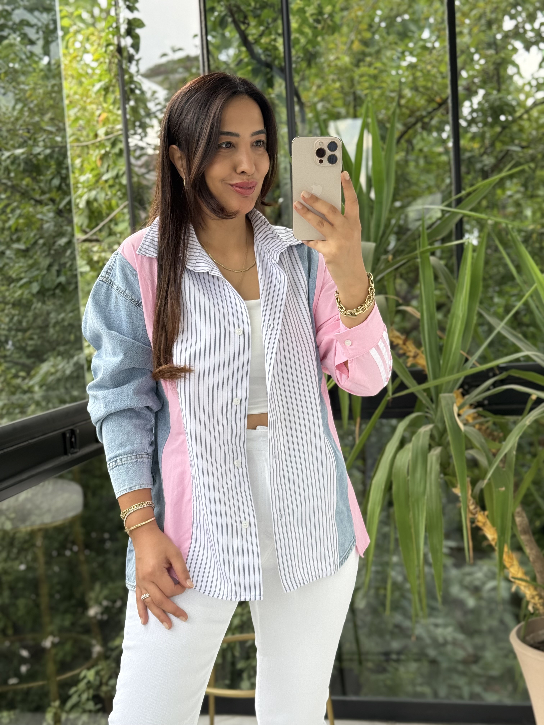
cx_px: 272
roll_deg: +3.7
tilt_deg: -17.8
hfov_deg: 30.3
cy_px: 362
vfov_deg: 39.7
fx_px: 1006
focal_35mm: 48
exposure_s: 1/242
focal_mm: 6.76
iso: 100
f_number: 1.78
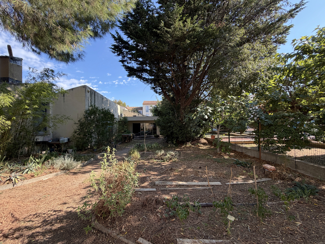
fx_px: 131
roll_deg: +2.4
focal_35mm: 14
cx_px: 162
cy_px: 122
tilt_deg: +1.5
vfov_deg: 85.7
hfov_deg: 102.1
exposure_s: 1/403
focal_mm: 2.22
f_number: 2.2
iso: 50
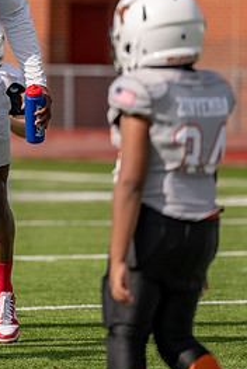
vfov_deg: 3.6
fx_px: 5861
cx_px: -110
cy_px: 89
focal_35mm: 571
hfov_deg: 2.4
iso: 160
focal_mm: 200
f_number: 2.8
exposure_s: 1/4000
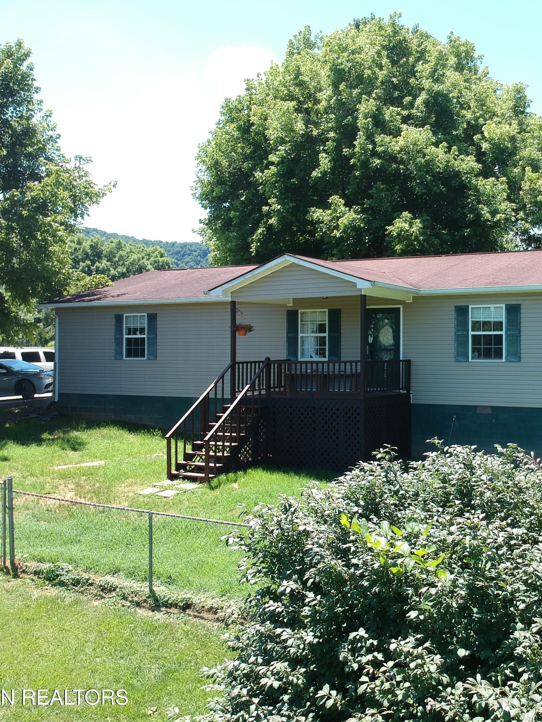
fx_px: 710
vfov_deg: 54.0
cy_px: 363
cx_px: 464
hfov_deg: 39.4
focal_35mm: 34
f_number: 2.6
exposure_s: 1/320
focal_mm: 4.49
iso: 100
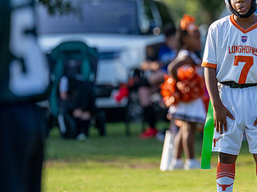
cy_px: 79
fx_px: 3651
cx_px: 253
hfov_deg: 4.0
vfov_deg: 3.0
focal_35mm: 492
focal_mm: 200
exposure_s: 1/2000
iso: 250
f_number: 2.8
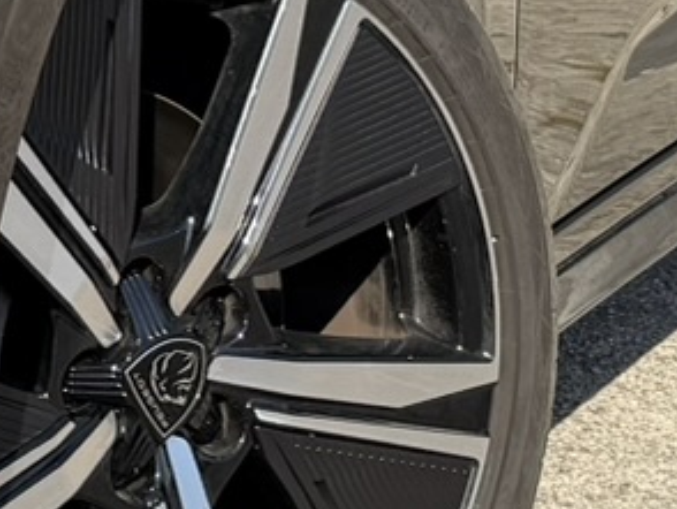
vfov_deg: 8.3
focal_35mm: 167
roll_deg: -0.5
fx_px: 3269
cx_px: -403
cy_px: -603
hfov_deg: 11.3
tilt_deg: +1.7
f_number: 1.78
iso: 80
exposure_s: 1/2299
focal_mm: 6.76
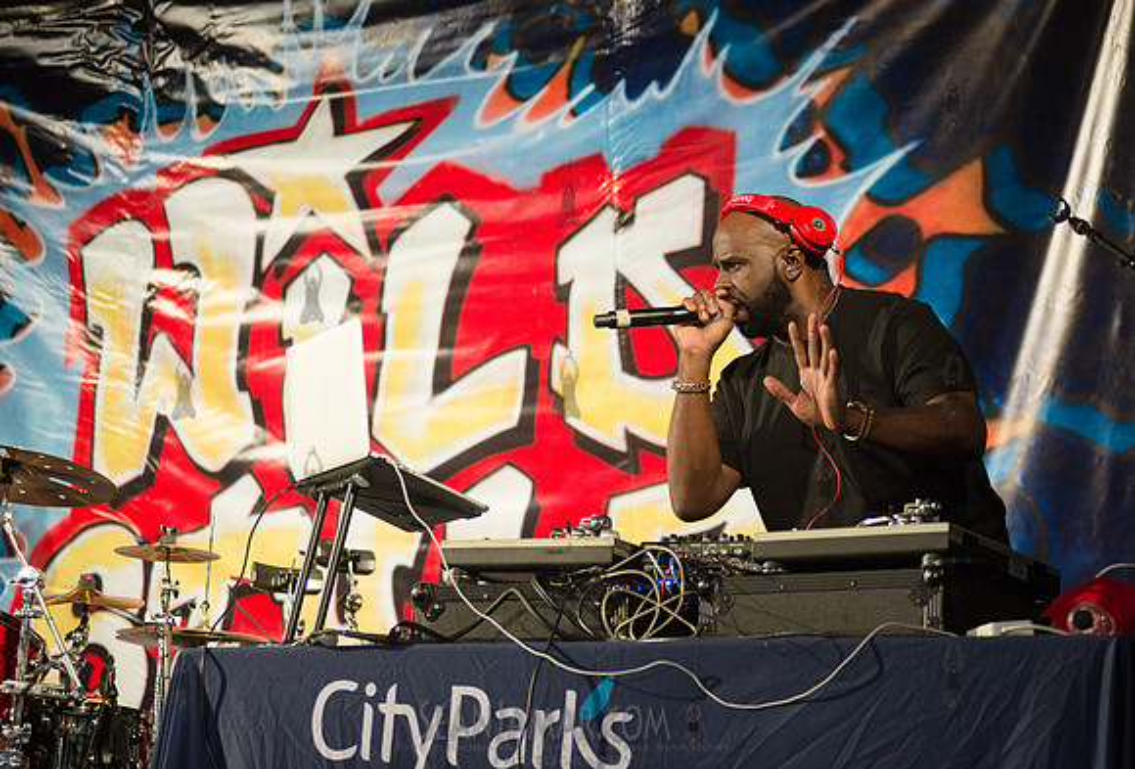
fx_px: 2989
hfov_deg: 21.5
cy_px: 352
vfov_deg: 14.7
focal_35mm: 94
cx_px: 625
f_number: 2.8
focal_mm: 86
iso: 1600
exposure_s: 1/1000
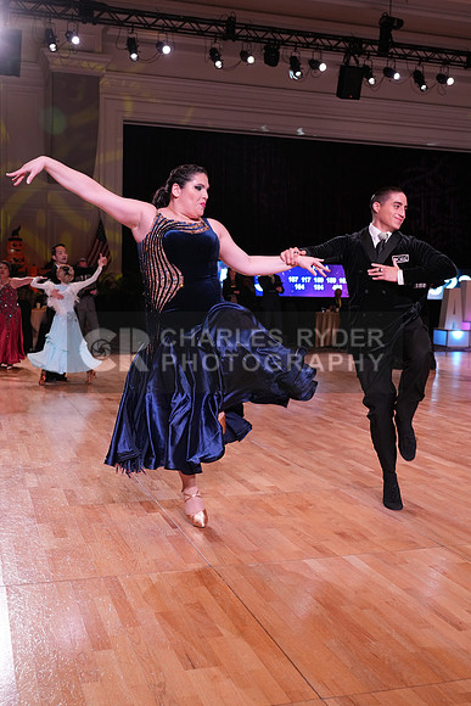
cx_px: 236
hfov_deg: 35.1
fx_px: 745
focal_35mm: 38
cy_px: 353
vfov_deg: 50.7
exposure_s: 1/400
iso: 2500
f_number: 5
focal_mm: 38
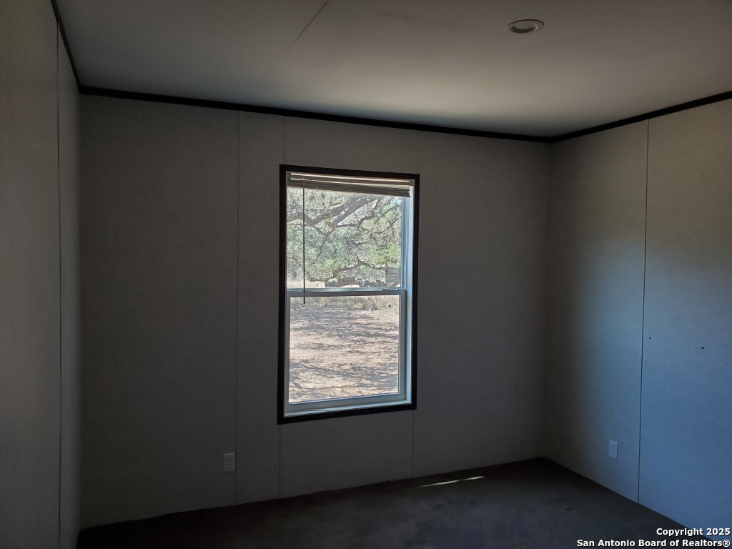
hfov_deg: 67.3
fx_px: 550
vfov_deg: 53.1
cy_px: 274
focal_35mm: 26
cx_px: 366
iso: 80
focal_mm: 4.3
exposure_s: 1/100
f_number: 2.4
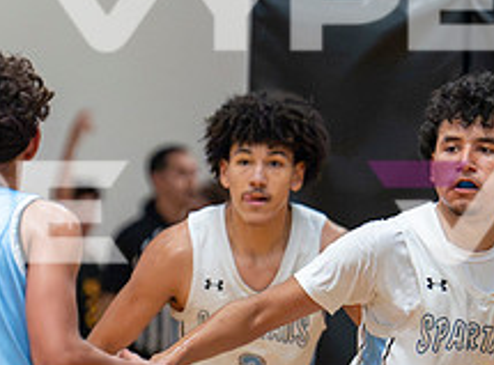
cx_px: 272
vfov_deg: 2.0
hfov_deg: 2.7
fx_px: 10309
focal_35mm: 726
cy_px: 349
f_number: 3.2
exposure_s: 1/1250
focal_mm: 155
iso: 10000
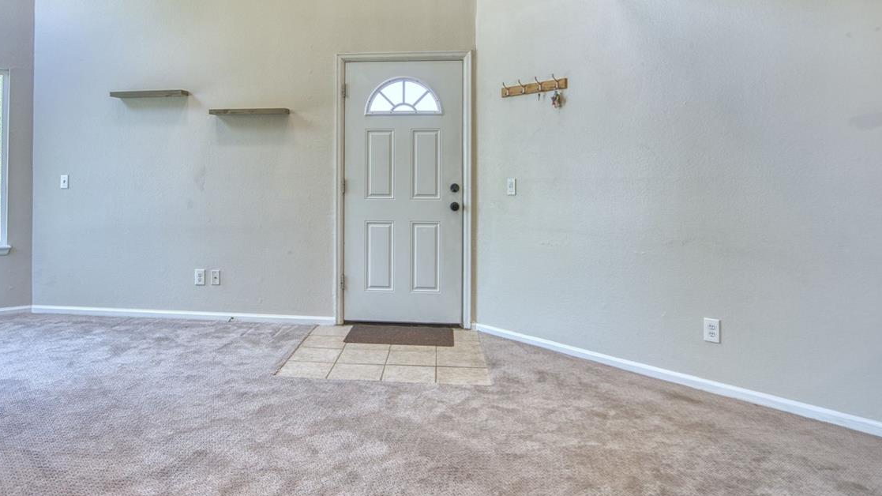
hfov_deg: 75.8
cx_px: 370
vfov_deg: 47.2
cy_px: 181
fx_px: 561
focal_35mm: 24
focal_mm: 16
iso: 500
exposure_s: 1/60
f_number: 4
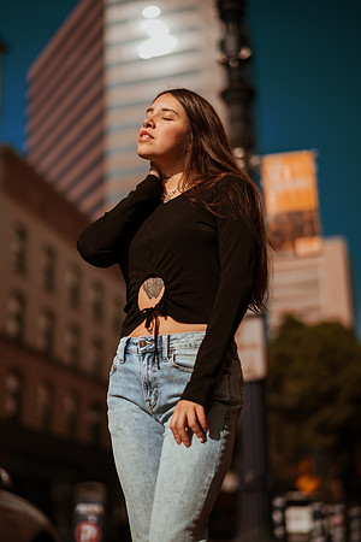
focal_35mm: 58
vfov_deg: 34.5
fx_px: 872
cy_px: 271
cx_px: 180
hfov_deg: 23.4
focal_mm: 58
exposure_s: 1/8000
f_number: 1.8
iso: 50
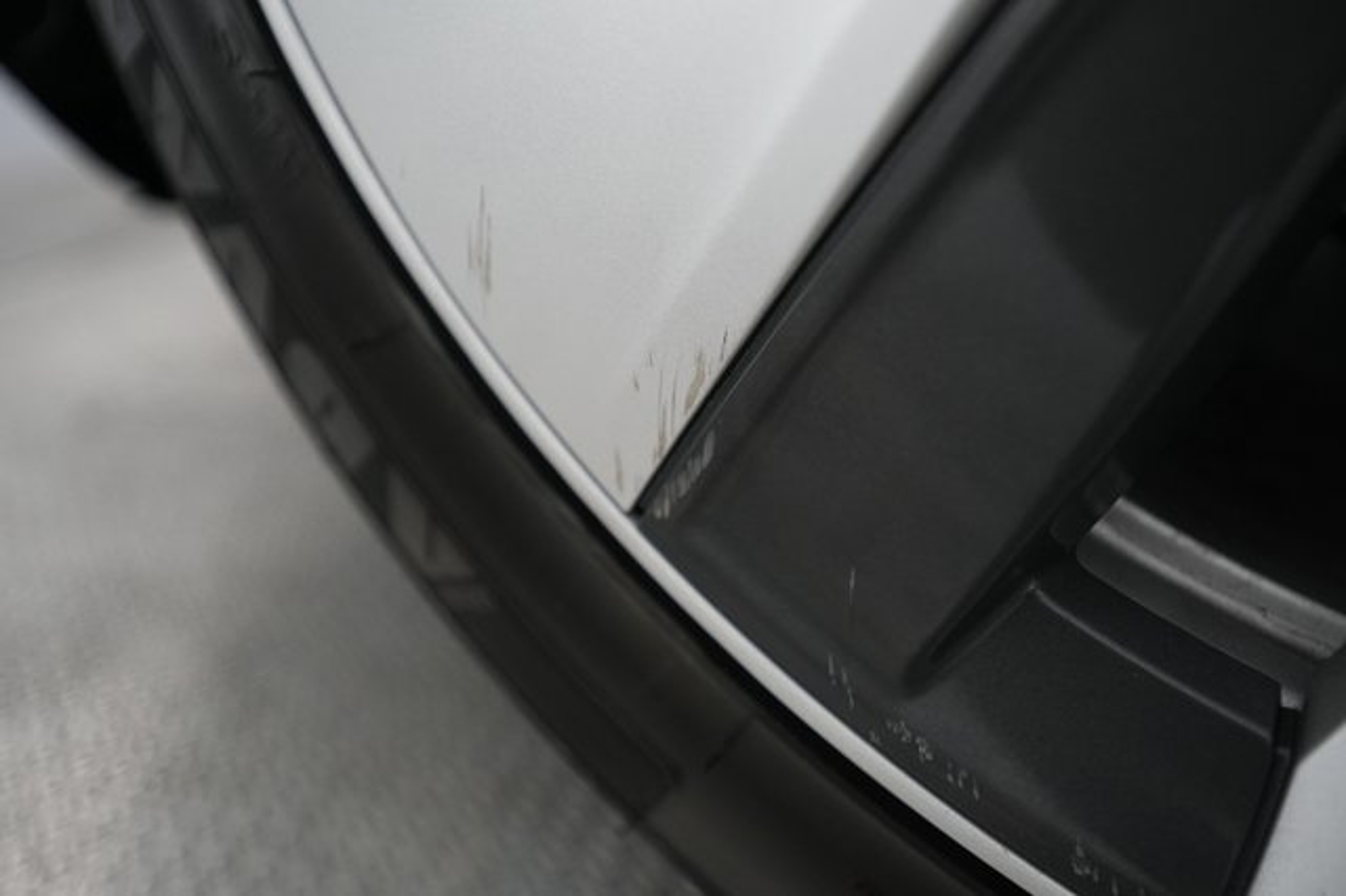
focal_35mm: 28
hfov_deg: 65.5
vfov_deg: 46.4
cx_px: 673
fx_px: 1046
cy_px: 448
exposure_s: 1/60
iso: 2000
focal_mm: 28
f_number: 2.8
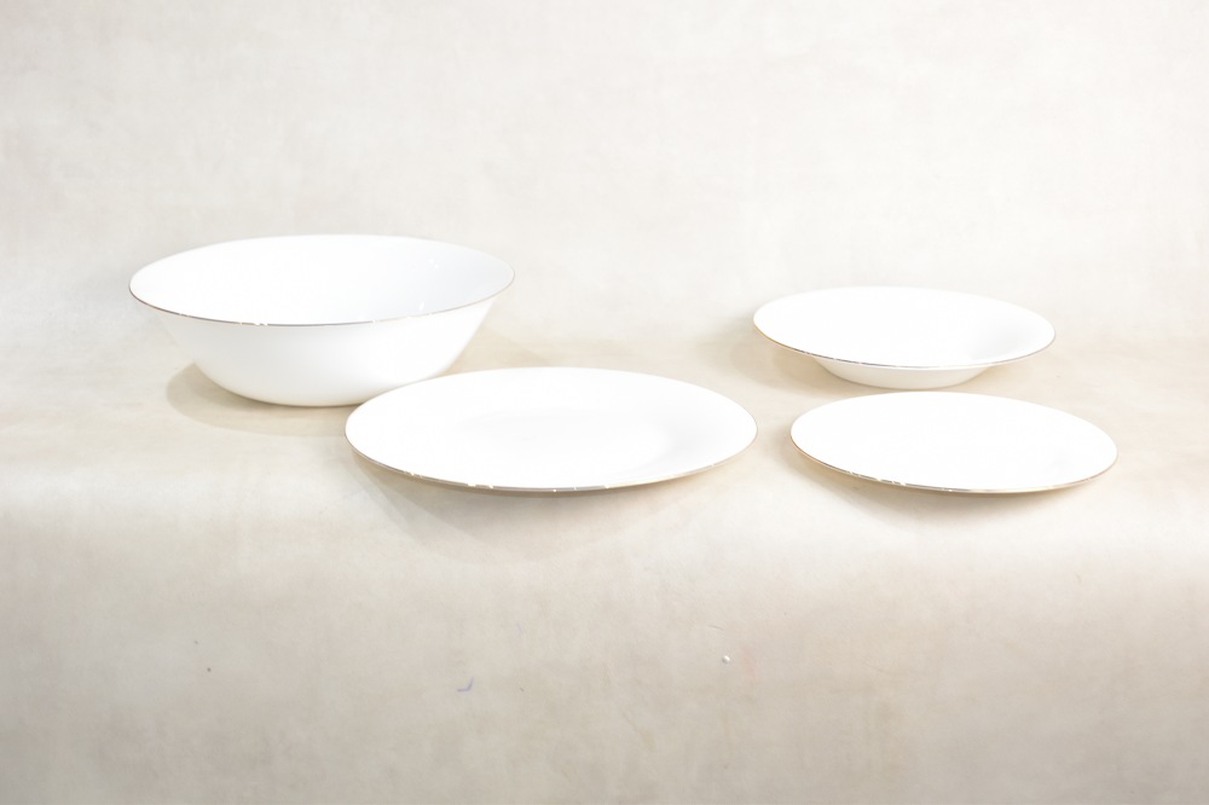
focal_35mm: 52
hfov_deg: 37.9
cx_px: 604
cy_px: 402
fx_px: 1762
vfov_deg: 25.7
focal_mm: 35
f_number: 5
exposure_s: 1/20
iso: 400
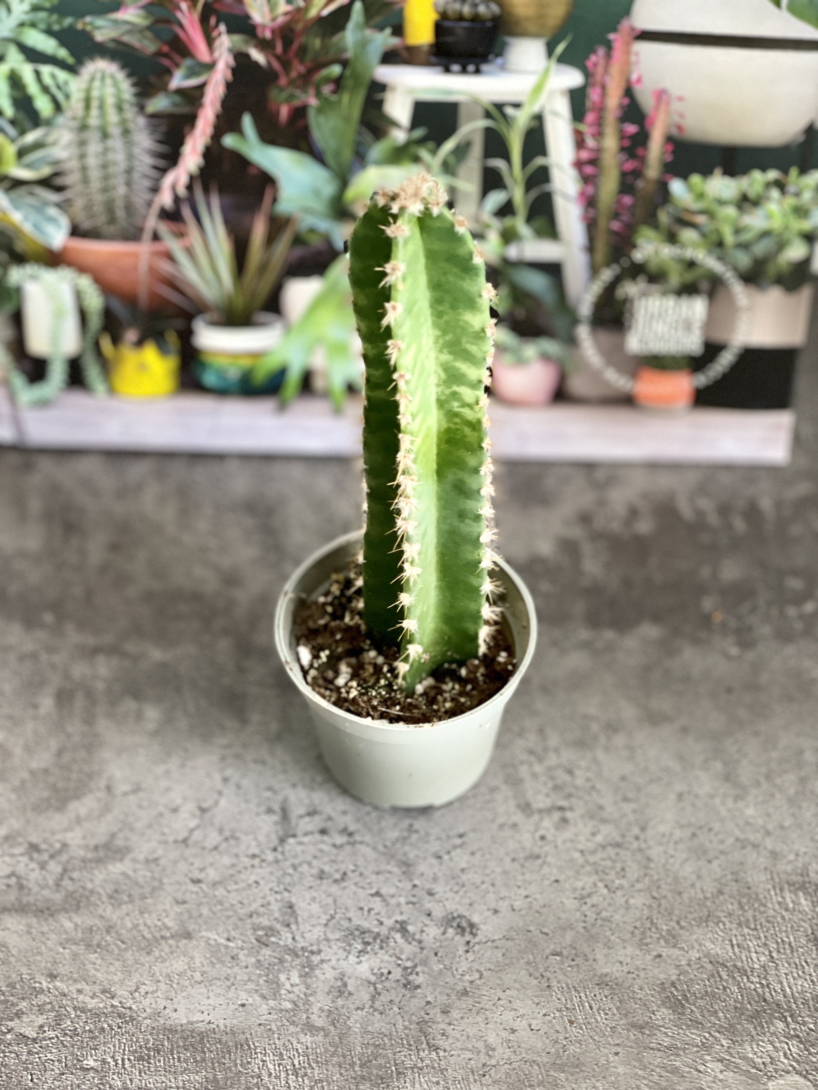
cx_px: 409
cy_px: 545
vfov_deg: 30.3
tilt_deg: -48.6
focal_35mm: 64
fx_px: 2016
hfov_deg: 22.9
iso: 320
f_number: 2.2
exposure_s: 1/33
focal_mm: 7.5
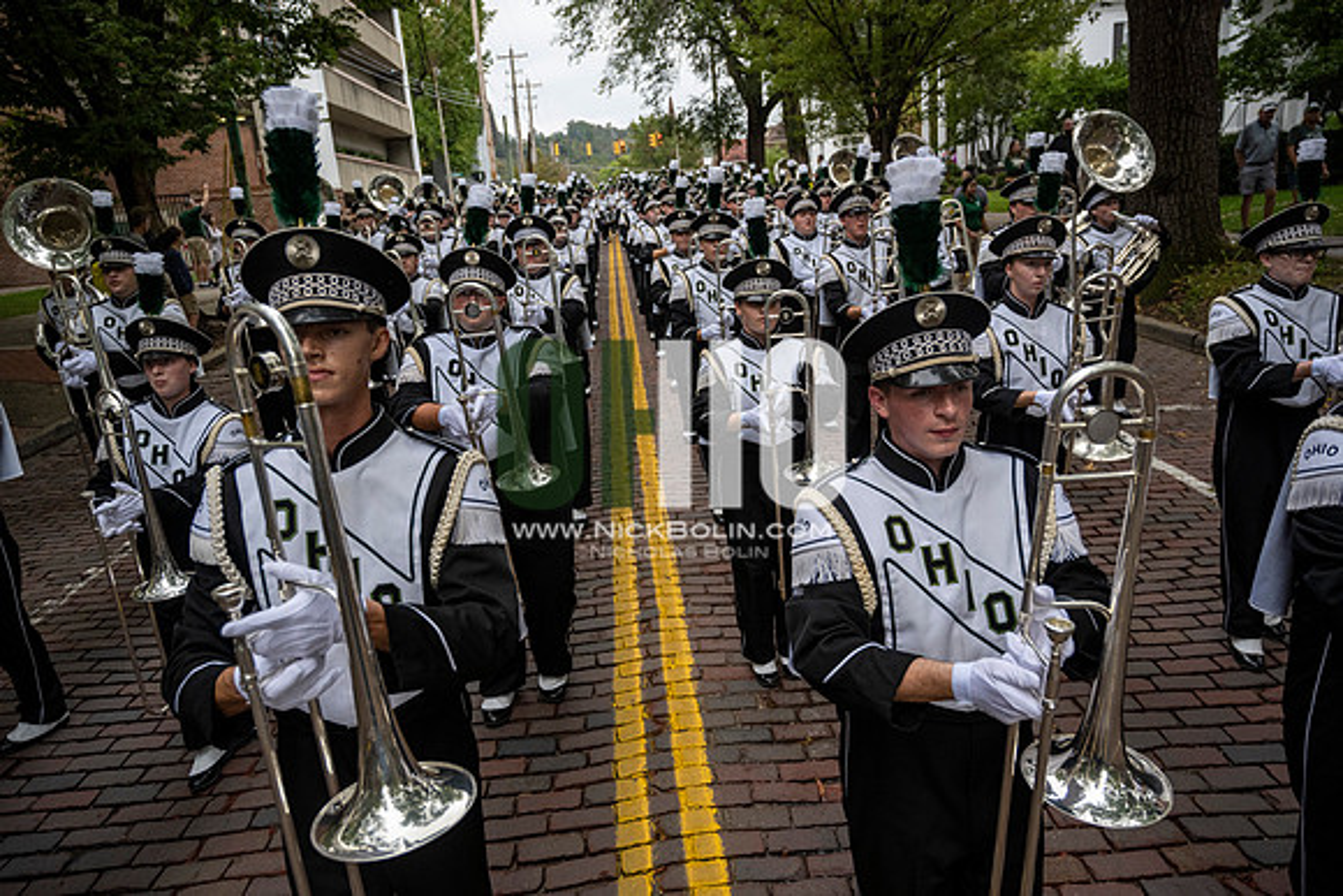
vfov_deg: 53.2
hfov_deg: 73.7
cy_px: 448
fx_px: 896
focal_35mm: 24
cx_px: 672
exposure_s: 1/1600
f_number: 4
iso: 800
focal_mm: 24
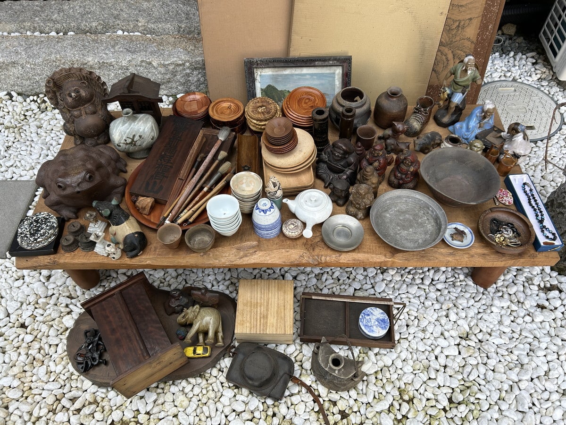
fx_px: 425
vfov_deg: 53.1
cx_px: 283
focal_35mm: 26
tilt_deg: -54.0
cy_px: 212
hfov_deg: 67.3
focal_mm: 5.7
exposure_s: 1/267
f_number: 1.5
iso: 40
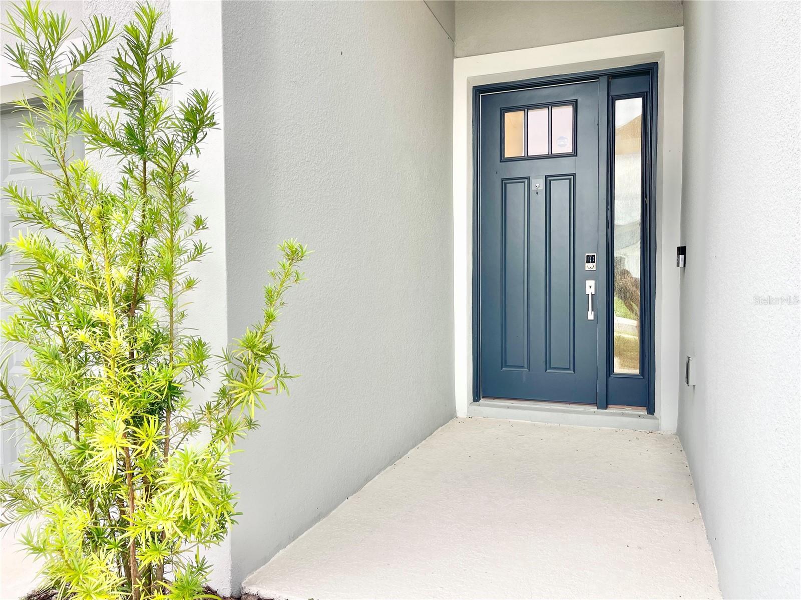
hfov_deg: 69.4
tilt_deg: -2.1
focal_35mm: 25
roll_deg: -0.3
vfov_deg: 54.9
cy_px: 300
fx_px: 578
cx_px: 400
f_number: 1.6
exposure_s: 1/121
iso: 32
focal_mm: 5.1
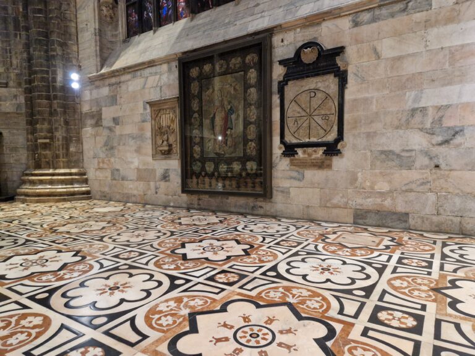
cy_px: 178
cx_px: 238
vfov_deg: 58.9
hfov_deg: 73.9
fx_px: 316
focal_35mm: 23
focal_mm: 5.4
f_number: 1.8
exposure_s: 1/100
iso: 1000
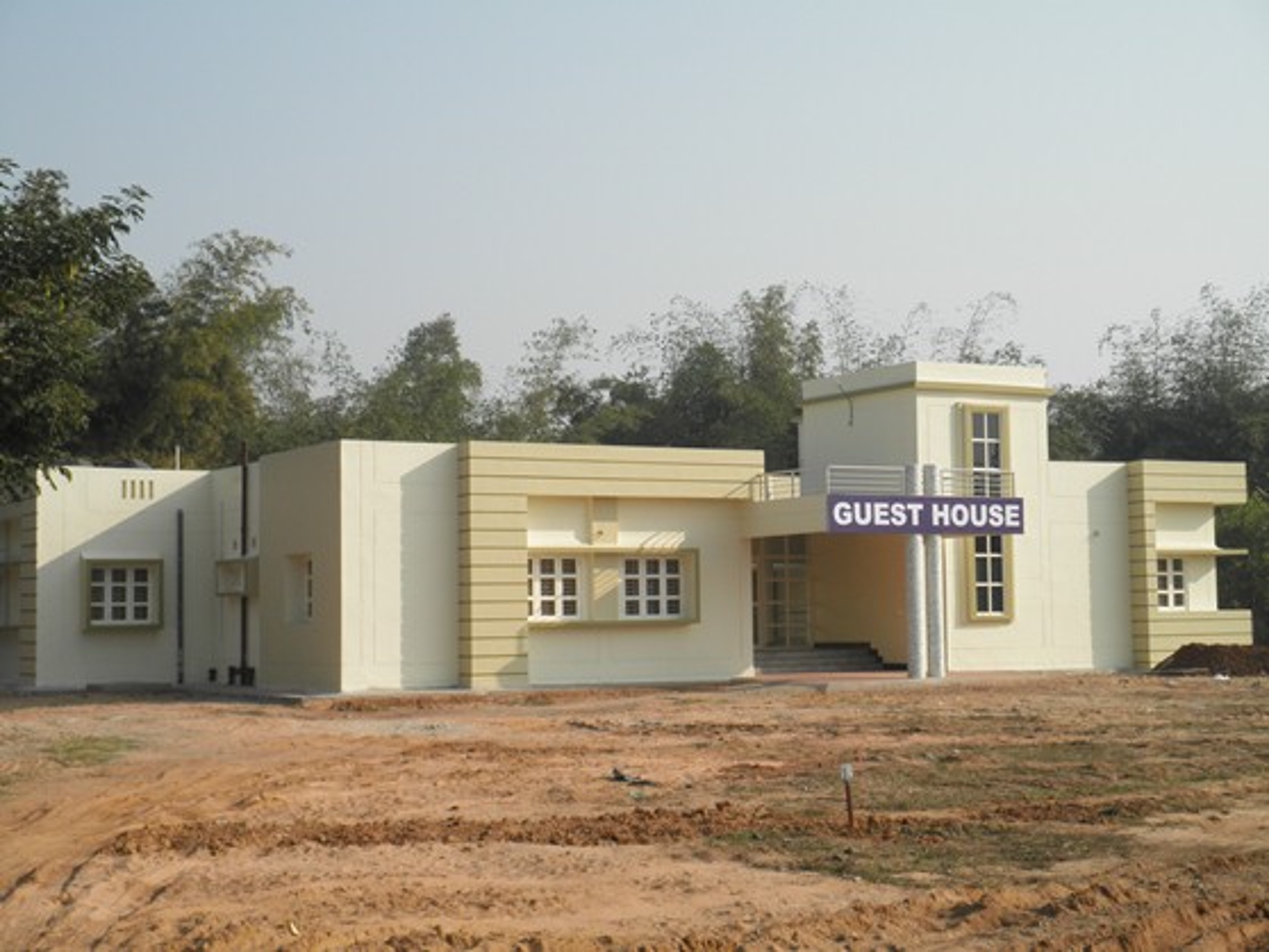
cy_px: 476
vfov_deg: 24.8
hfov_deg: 32.7
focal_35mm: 59
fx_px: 2164
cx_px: 634
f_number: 3.8
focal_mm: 10.5
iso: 64
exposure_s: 1/640
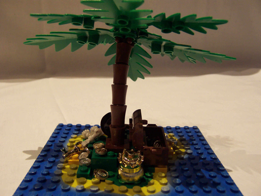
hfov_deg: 51.4
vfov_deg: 39.7
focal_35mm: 36
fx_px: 271
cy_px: 98
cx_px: 130
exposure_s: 1/15
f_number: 2.8
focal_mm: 5.6
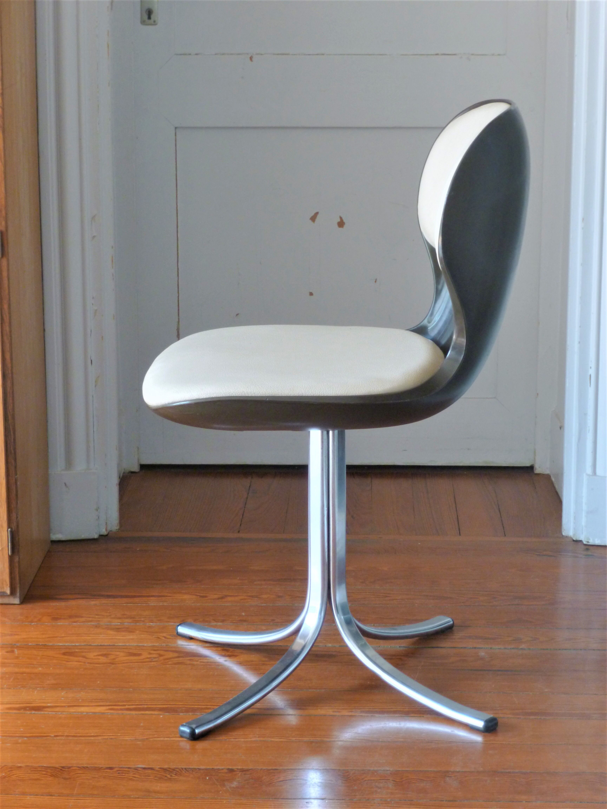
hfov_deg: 17.2
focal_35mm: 86
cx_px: 304
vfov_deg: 22.8
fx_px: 2011
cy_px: 404
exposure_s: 1/8
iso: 200
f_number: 5
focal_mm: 15.3
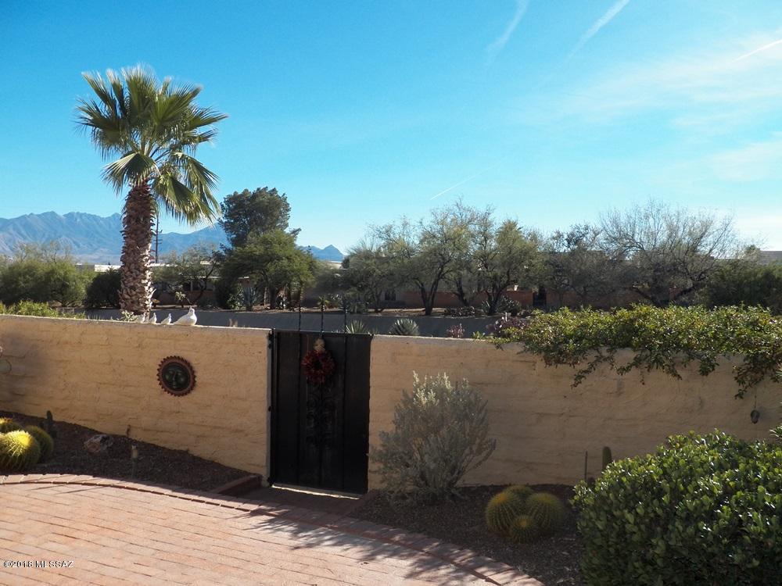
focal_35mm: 31
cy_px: 293
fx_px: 700
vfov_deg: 45.4
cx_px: 391
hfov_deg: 58.4
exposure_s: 1/1600
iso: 125
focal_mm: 5.5
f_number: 3.2
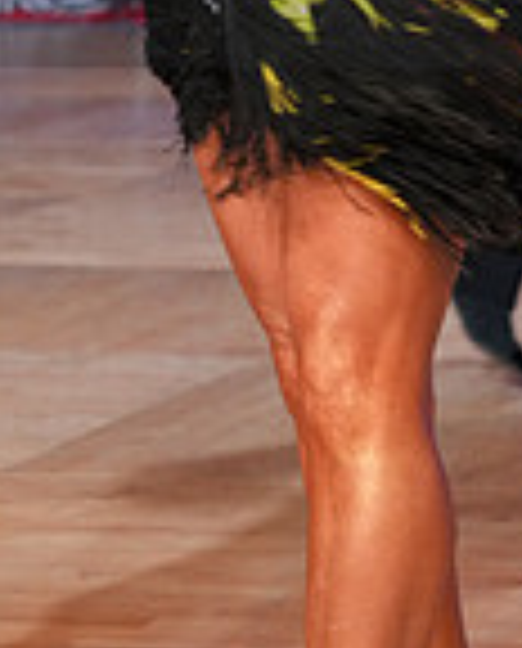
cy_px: -81
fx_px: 4711
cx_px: 164
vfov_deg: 7.8
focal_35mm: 245
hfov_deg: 6.3
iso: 2000
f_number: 4
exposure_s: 1/200
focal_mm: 65
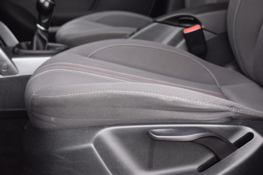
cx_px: 132
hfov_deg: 29.2
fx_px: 504
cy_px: 88
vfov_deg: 19.7
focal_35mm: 69
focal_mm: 46
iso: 400
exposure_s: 1/80
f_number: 5.3
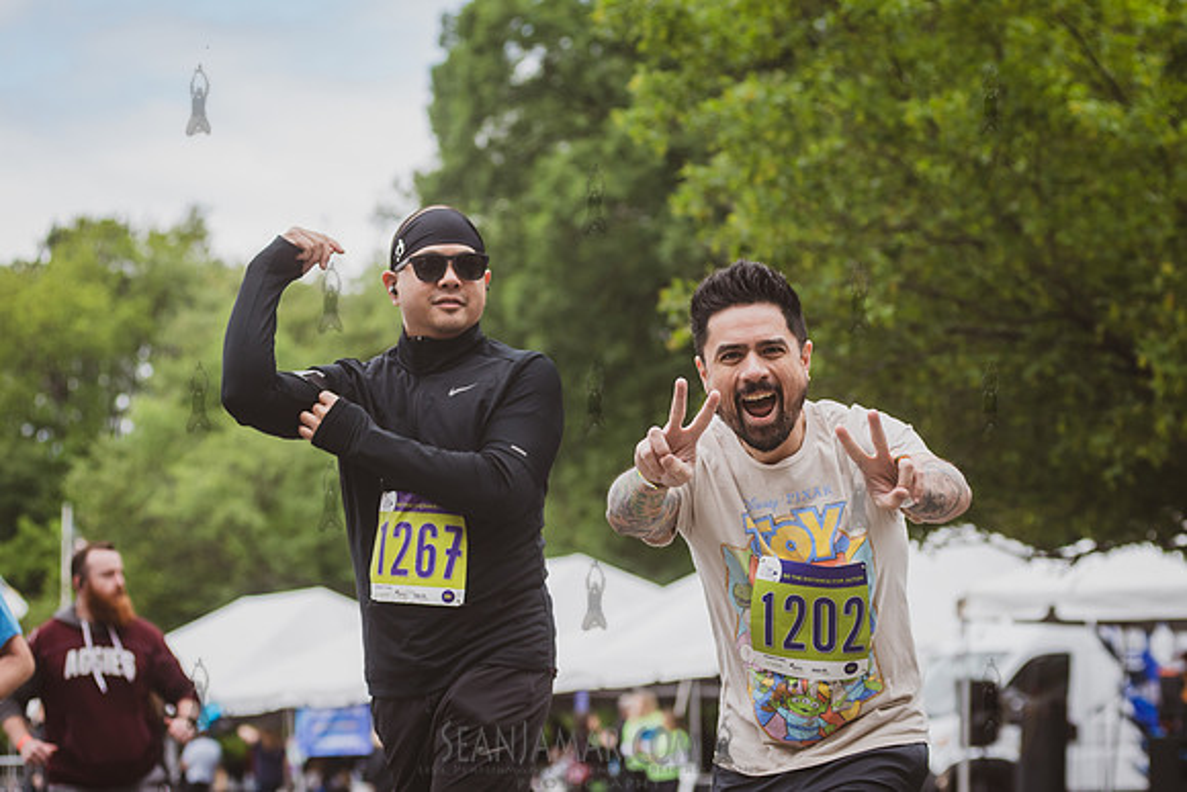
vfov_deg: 13.1
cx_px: 766
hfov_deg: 19.5
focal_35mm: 104
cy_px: 495
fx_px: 3442
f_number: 4
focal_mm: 80
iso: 400
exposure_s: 1/1250
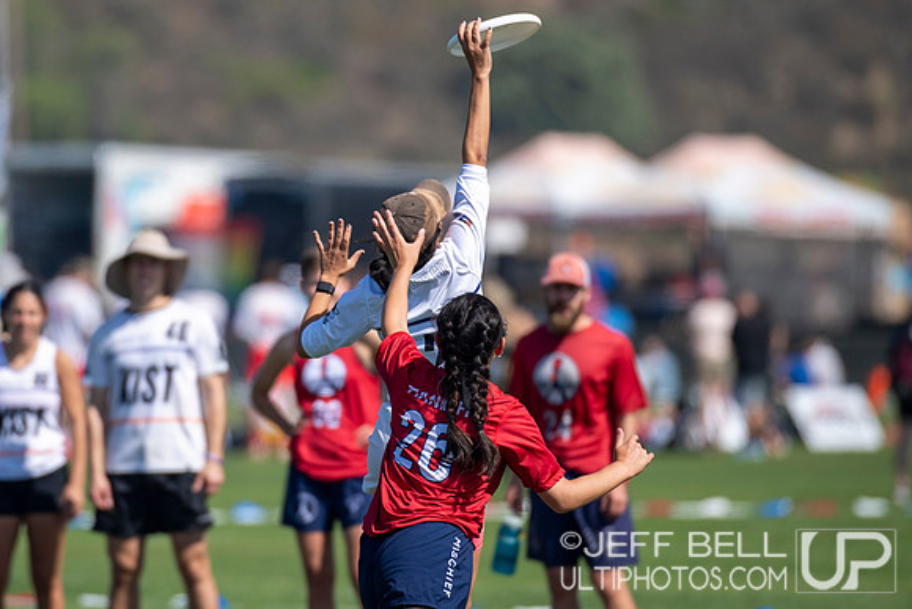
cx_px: 322
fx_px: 14019
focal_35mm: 553
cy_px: 246
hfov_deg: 3.7
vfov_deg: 2.5
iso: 110
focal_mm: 300
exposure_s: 1/2500
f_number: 3.2
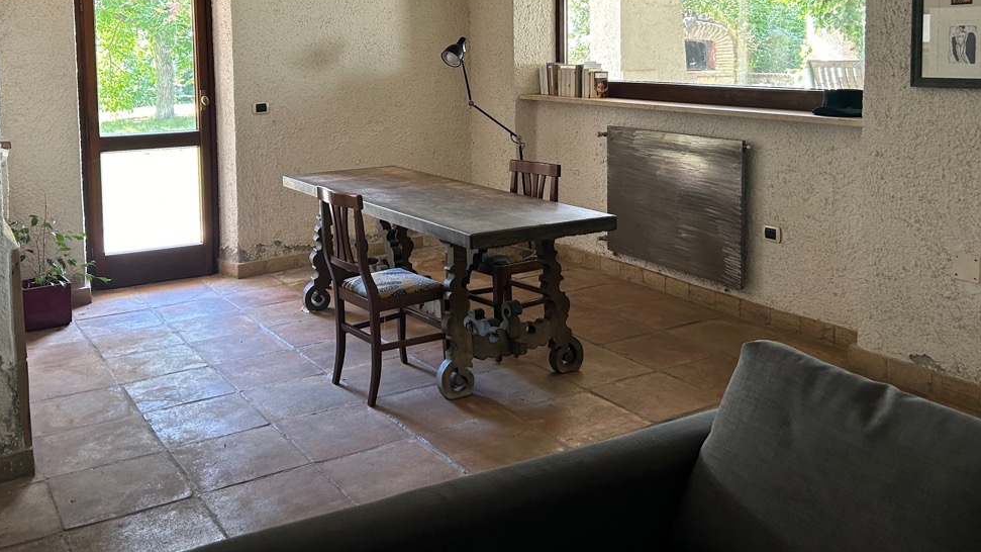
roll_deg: +0.1
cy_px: 102
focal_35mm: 35
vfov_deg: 32.7
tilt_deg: -4.3
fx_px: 910
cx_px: 457
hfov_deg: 56.6
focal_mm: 5.7
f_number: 1.5
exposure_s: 1/102
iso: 125
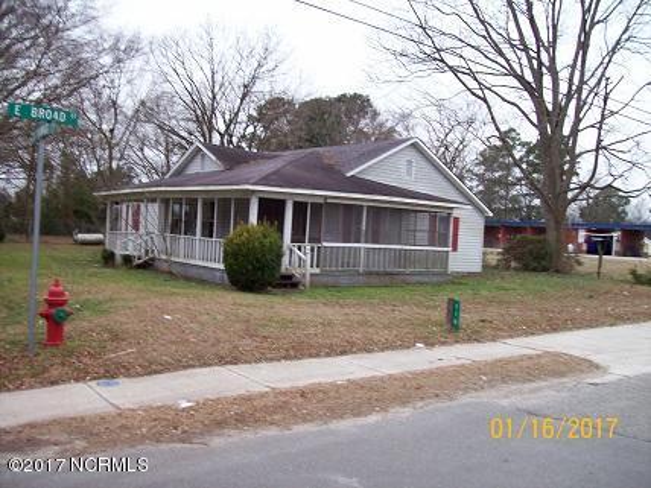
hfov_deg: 51.4
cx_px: 326
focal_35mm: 36
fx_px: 677
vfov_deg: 39.7
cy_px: 244
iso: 80
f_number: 2.7
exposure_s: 1/137
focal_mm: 6
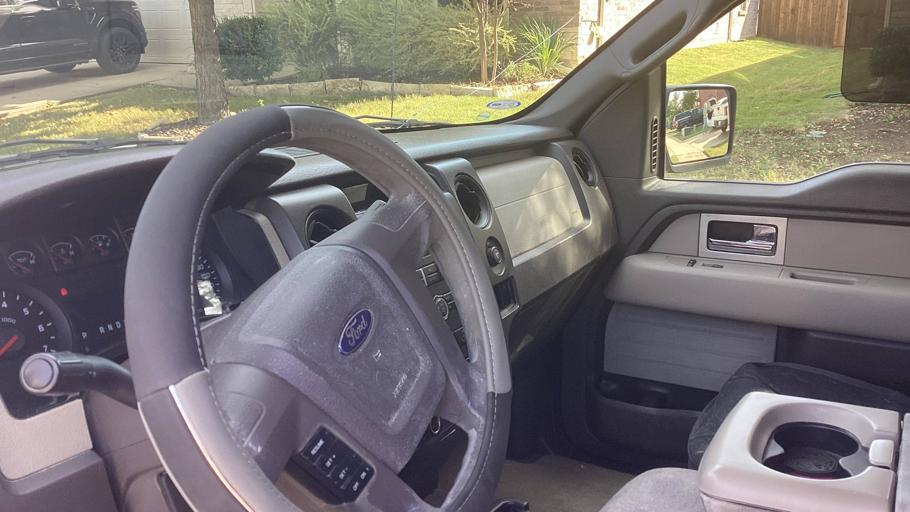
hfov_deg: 58.0
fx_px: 820
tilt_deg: -12.6
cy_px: 250
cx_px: 454
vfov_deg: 34.7
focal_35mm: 34
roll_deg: +0.8
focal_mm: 3.3
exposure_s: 1/120
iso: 64
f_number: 2.4
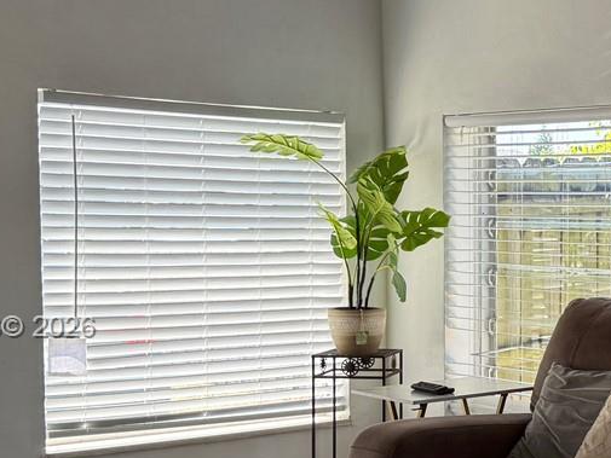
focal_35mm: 76
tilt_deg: -2.9
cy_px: 329
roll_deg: +0.0
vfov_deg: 19.3
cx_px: 686
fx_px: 1342
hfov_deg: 23.9
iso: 100
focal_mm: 6.76
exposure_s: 1/453
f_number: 1.78
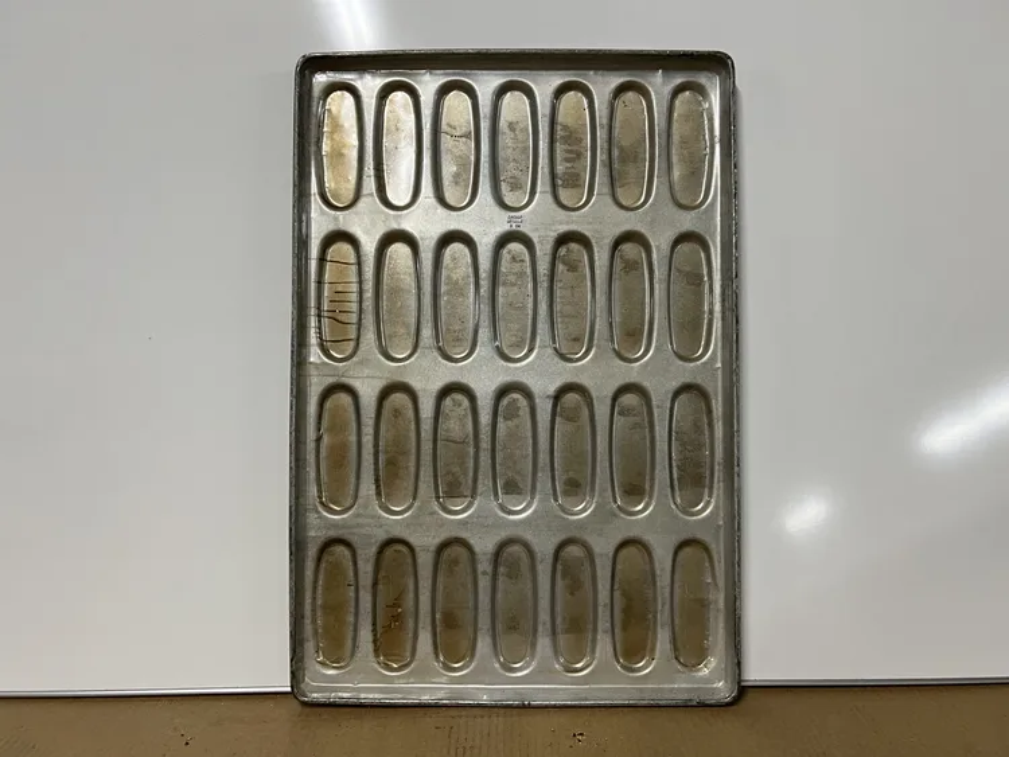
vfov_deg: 53.1
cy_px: 378
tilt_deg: -12.8
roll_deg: +1.5
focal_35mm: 26
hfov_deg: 67.3
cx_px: 504
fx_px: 758
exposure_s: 1/60
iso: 100
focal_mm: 5.7
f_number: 1.5
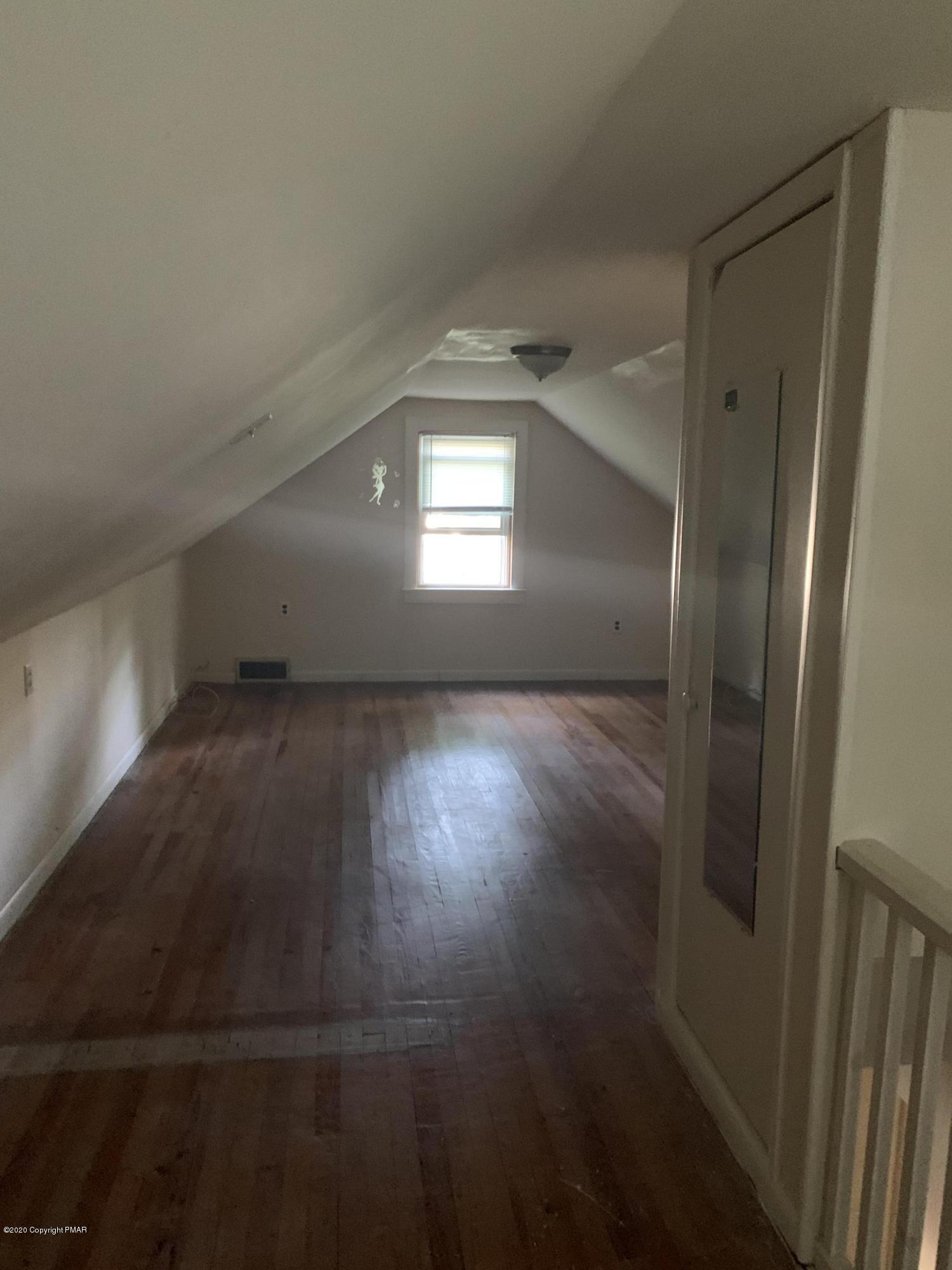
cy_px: 635
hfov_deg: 53.1
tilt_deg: -8.5
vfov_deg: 67.3
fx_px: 953
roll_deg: -0.8
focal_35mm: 26
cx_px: 476
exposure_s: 1/24
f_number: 1.8
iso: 800
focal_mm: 4.25
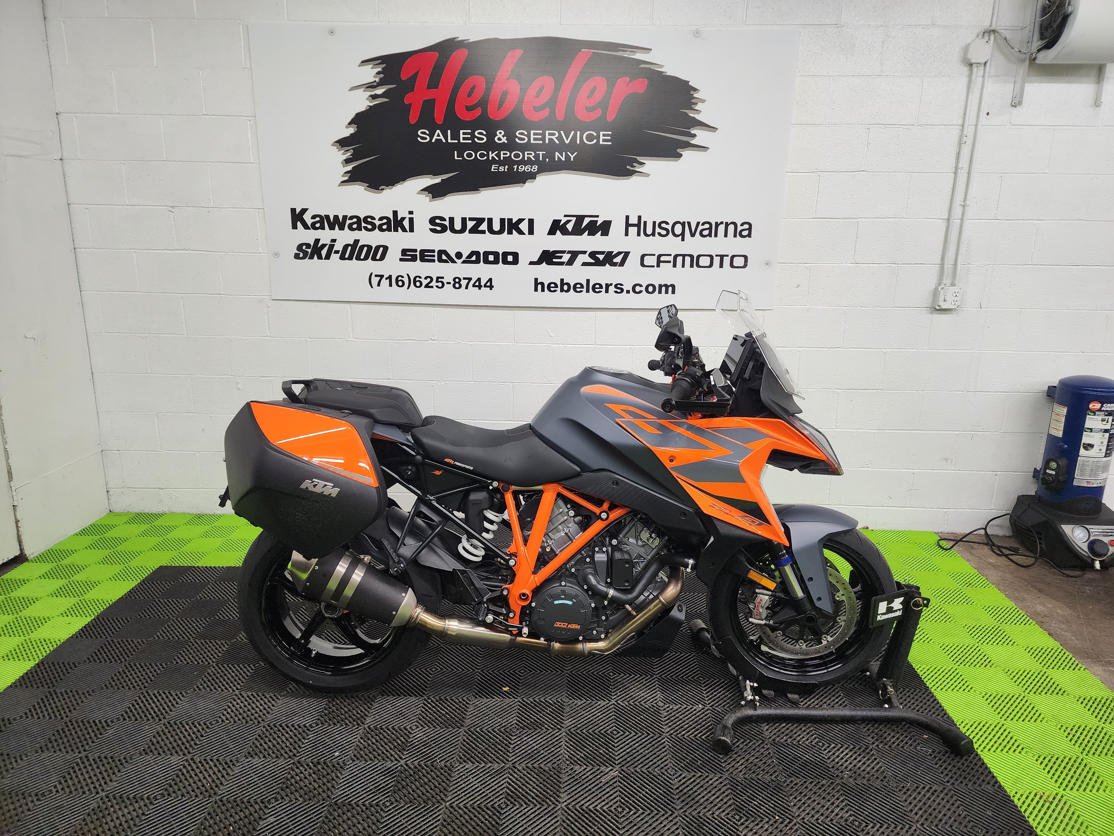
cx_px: 557
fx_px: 740
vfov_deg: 58.9
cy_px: 418
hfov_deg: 73.9
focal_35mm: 23
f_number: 1.8
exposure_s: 1/120
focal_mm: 6.4
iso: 250
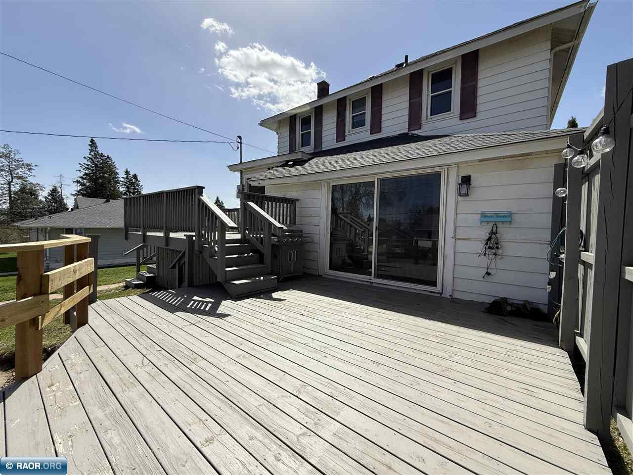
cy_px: 238
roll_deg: -1.8
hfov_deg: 102.1
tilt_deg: -2.1
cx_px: 316
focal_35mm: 14
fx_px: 256
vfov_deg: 85.7
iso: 50
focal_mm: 2.22
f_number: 2.2
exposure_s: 1/1795
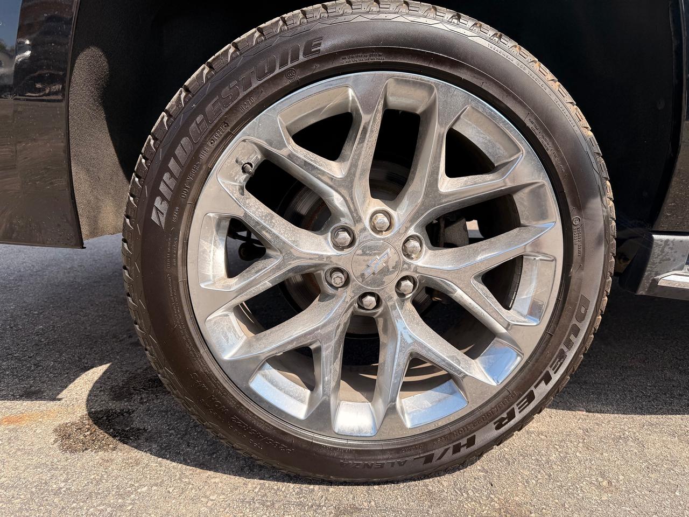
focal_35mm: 24
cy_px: 258
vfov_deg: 56.8
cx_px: 344
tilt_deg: -12.9
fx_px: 478
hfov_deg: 71.6
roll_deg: -2.5
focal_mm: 6.76
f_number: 1.78
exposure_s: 1/1812
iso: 80
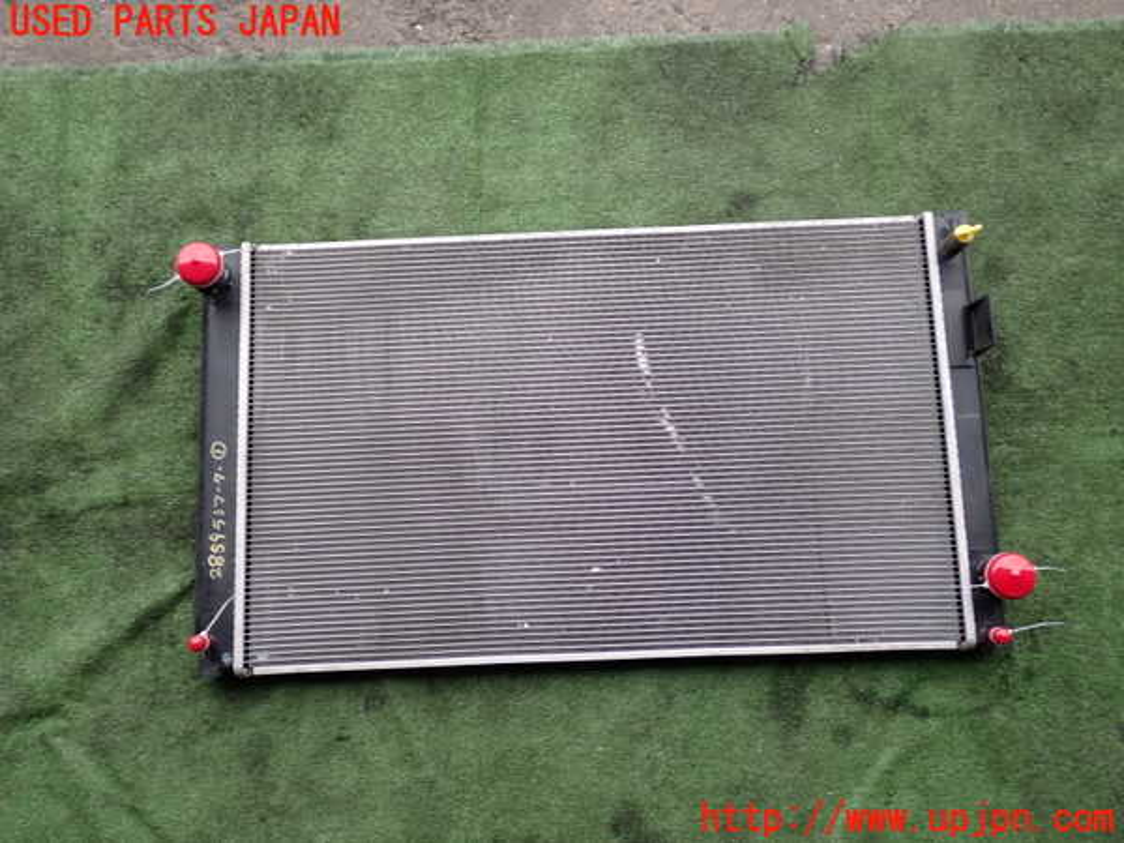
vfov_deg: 44.2
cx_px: 562
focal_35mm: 32
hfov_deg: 56.8
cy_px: 422
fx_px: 1039
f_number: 2.4
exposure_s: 1/200
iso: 100
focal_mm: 5.79
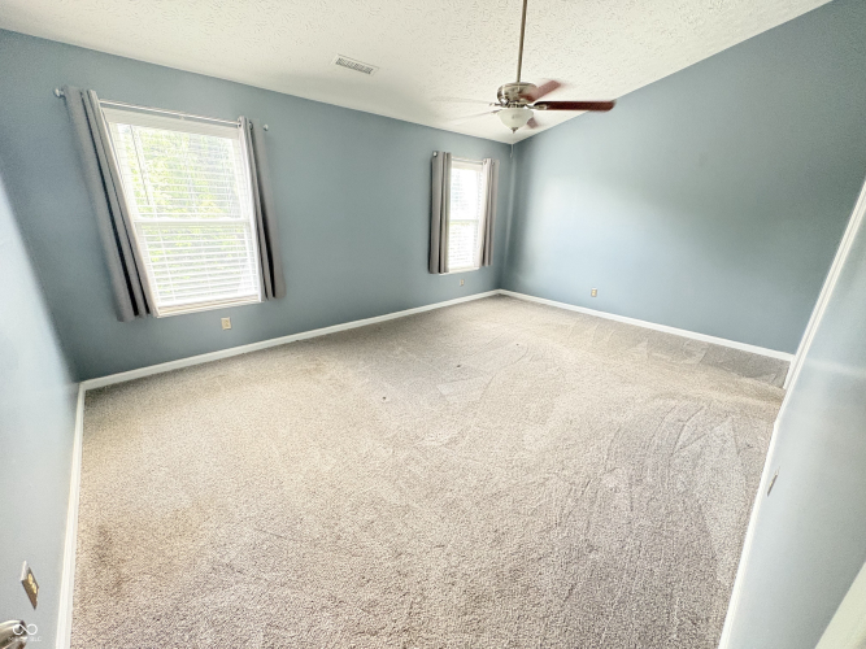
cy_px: 324
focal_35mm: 14
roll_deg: -0.4
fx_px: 350
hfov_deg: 102.1
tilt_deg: -17.8
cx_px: 433
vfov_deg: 85.7
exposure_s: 1/60
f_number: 2.2
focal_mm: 2.22
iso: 640
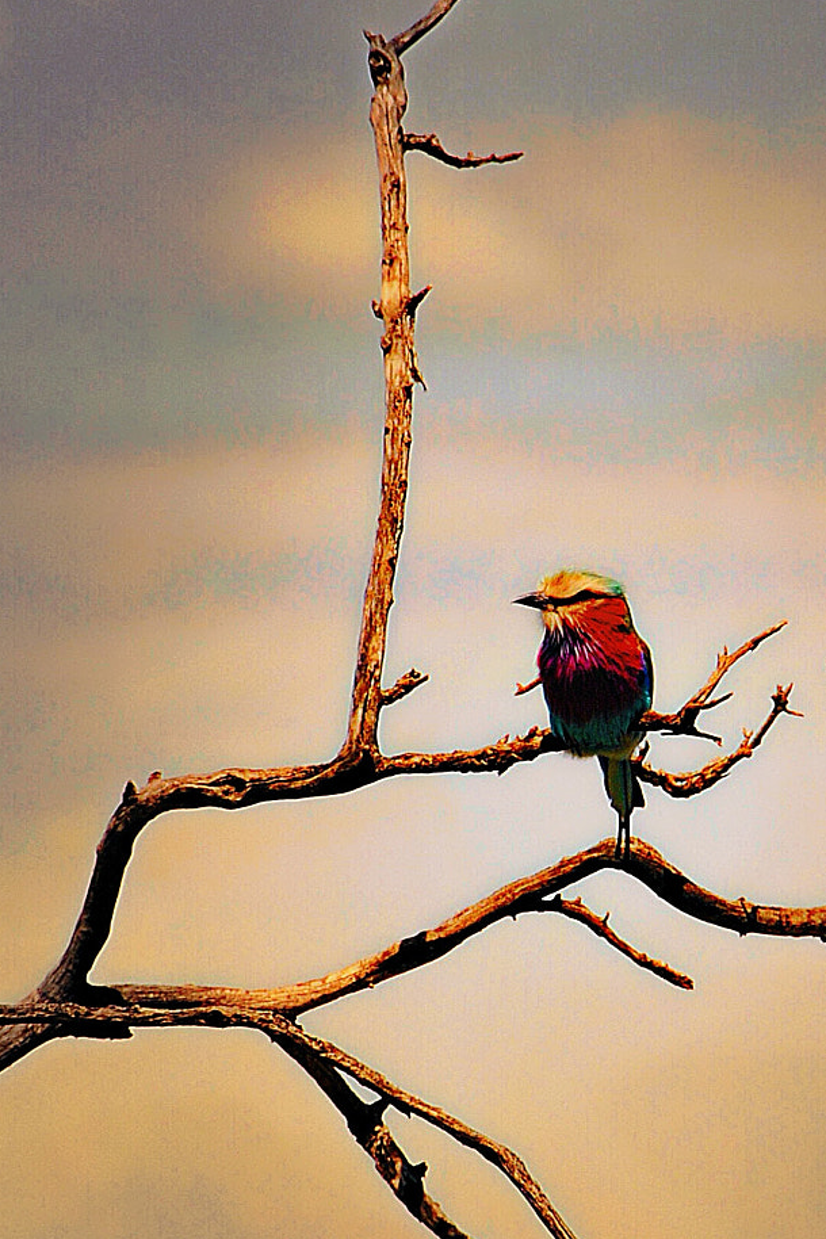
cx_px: 345
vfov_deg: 3.9
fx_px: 18067
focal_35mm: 525
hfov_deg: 2.6
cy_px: 658
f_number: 8
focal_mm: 200
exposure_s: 1/250
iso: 200
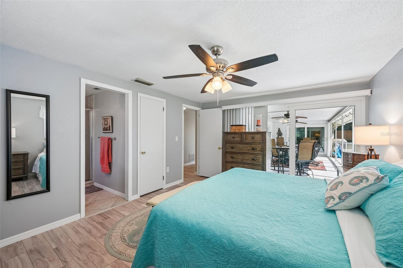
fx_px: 157
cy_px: 134
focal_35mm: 14
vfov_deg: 81.2
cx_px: 202
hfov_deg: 104.3
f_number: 8
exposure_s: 1/80
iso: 400
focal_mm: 14
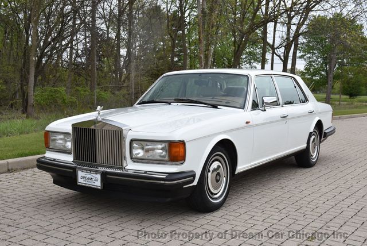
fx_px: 459
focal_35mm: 45
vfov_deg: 29.9
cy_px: 123
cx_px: 184
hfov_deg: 43.6
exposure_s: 1/500
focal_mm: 30
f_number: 8
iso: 320
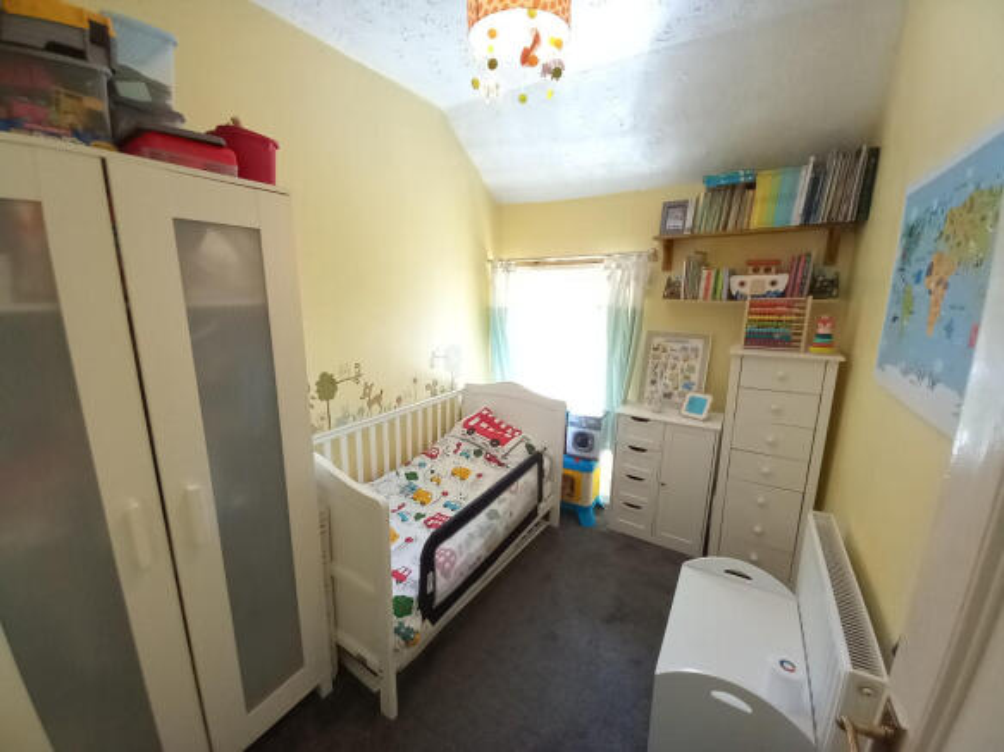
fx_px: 377
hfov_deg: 106.2
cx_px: 502
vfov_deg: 89.9
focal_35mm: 13
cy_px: 376
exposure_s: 1/50
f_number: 2.2
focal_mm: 1.13
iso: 80
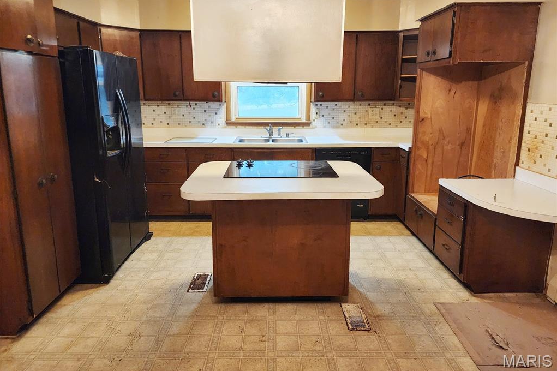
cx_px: 278
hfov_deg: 73.8
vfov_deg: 53.0
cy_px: 163
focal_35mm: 24
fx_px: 371
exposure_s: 1/120
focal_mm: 6.4
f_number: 1.8
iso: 1000
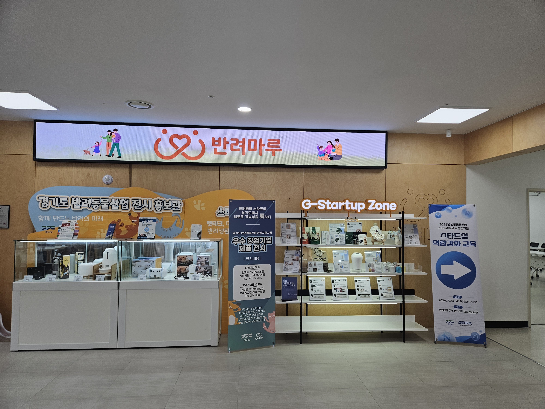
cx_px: 272
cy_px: 204
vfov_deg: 58.9
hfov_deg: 73.9
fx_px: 362
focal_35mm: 23
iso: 32
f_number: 1.8
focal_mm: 5.4
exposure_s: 1/120
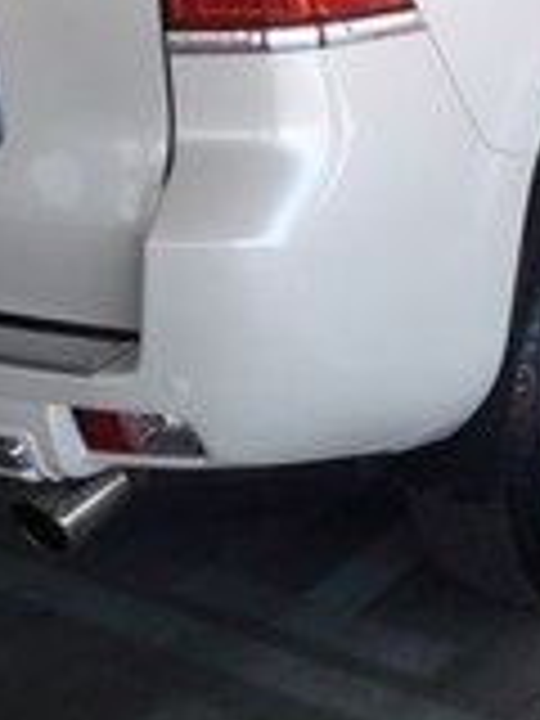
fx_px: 1810
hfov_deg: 17.0
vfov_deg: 21.0
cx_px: 288
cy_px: -140
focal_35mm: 87
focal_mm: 3.7
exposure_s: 1/166
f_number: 1.9
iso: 40
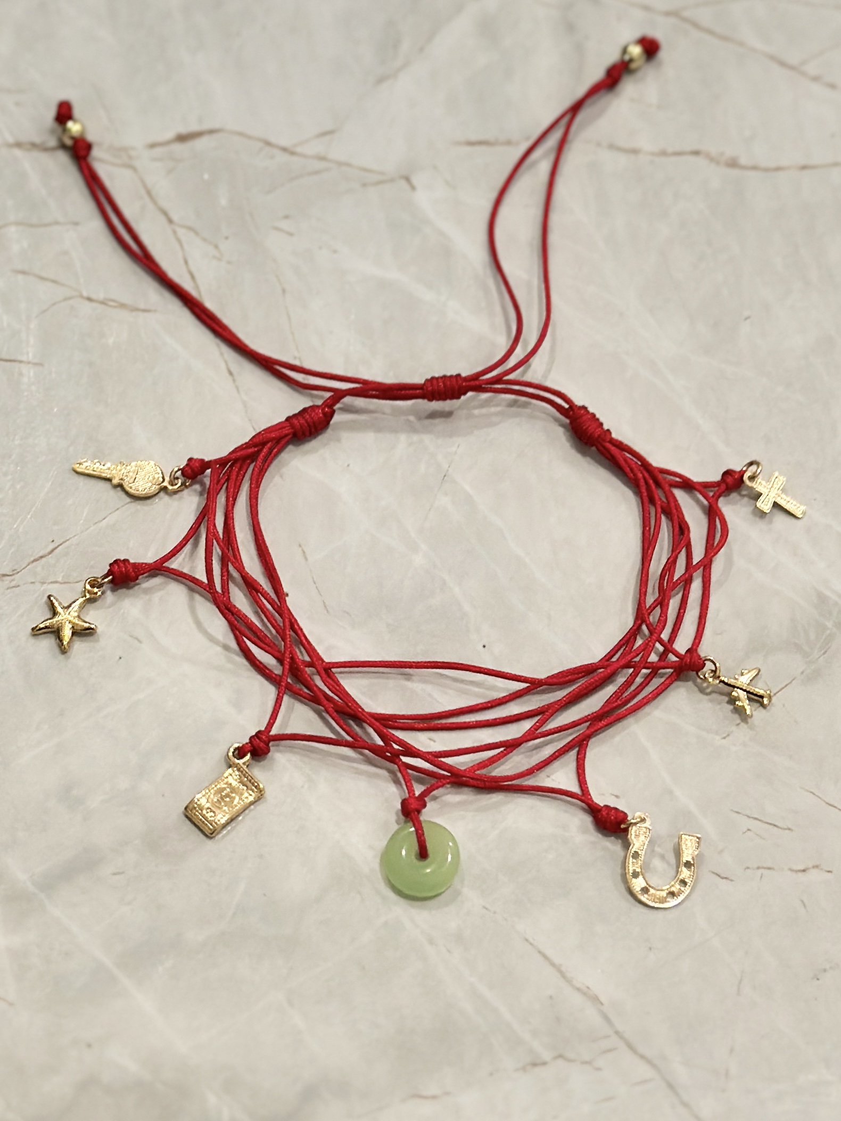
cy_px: 560
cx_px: 420
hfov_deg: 30.3
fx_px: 1555
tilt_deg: -62.7
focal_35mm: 48
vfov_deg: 39.7
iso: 200
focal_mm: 6.86
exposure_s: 1/120
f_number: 1.78
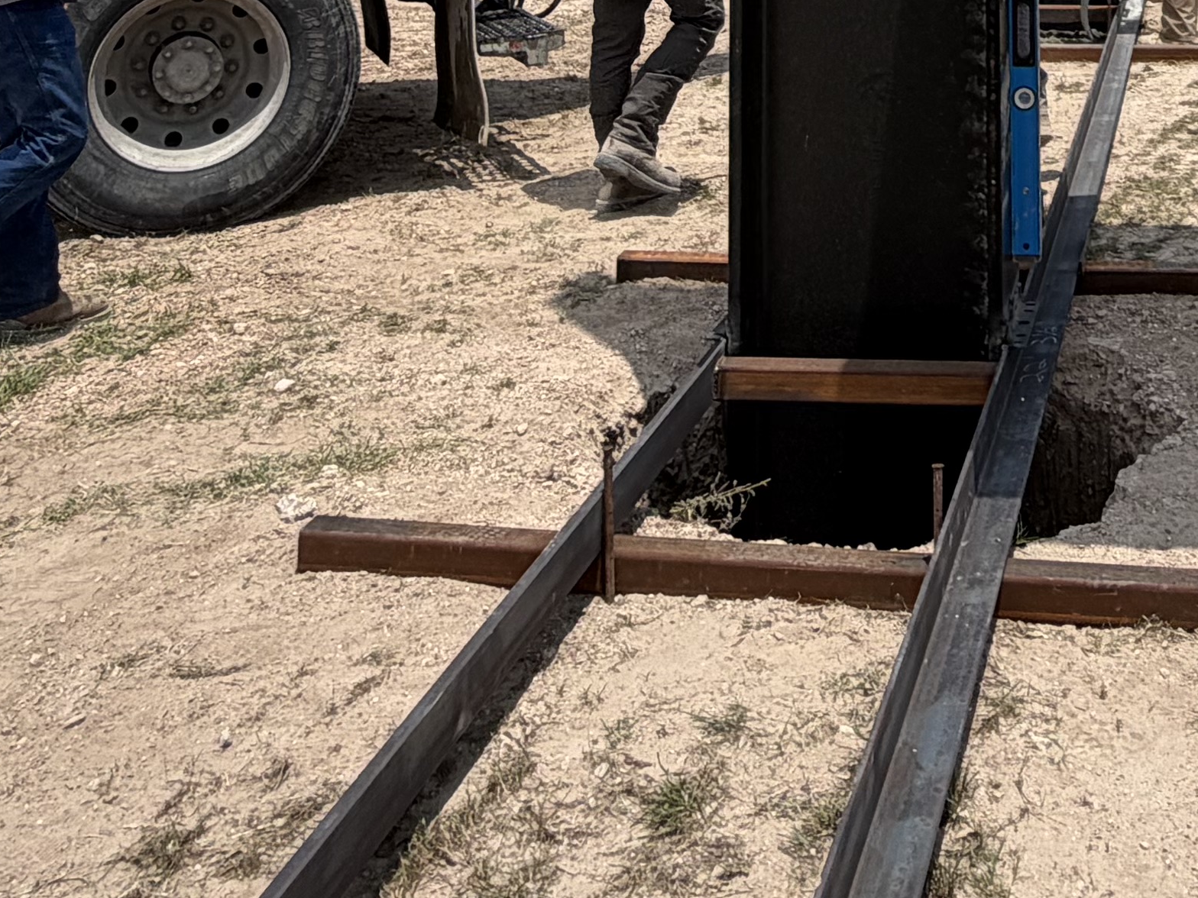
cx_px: 1047
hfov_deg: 35.6
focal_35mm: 51
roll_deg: +0.7
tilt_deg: +7.1
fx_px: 1765
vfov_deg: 22.8
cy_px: -481
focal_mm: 2.22
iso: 20
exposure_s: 1/1125
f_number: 2.2
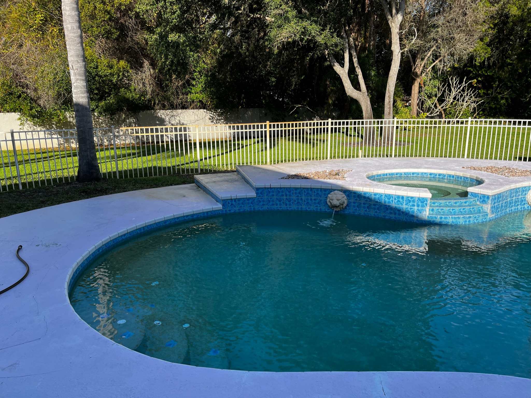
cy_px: 199
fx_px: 399
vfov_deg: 53.0
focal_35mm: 26
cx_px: 266
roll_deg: -0.7
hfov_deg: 67.3
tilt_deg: -12.4
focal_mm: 5.1
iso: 50
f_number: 1.6
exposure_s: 1/1802
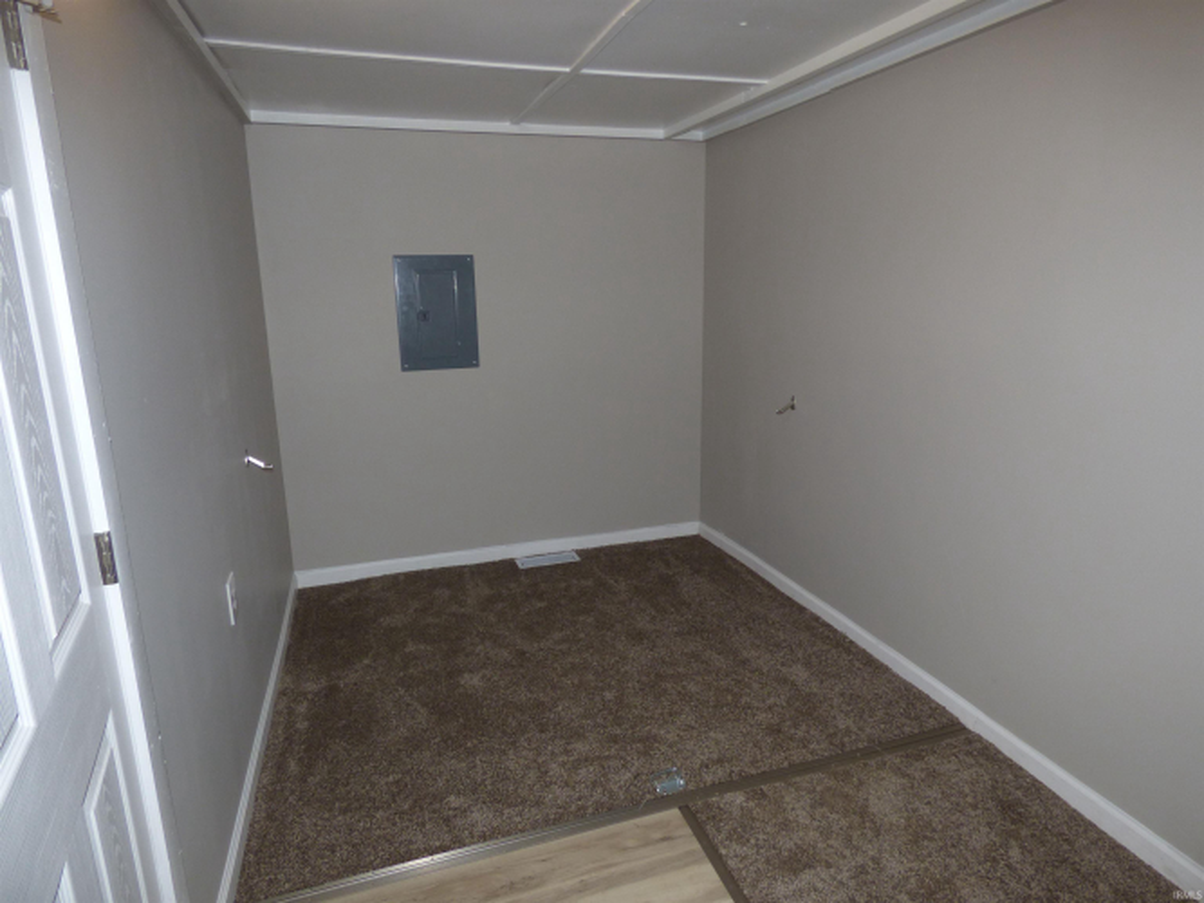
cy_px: 452
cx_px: 602
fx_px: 696
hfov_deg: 81.8
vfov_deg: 66.0
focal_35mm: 20
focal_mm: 3.58
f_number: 2.8
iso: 100
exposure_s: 1/60
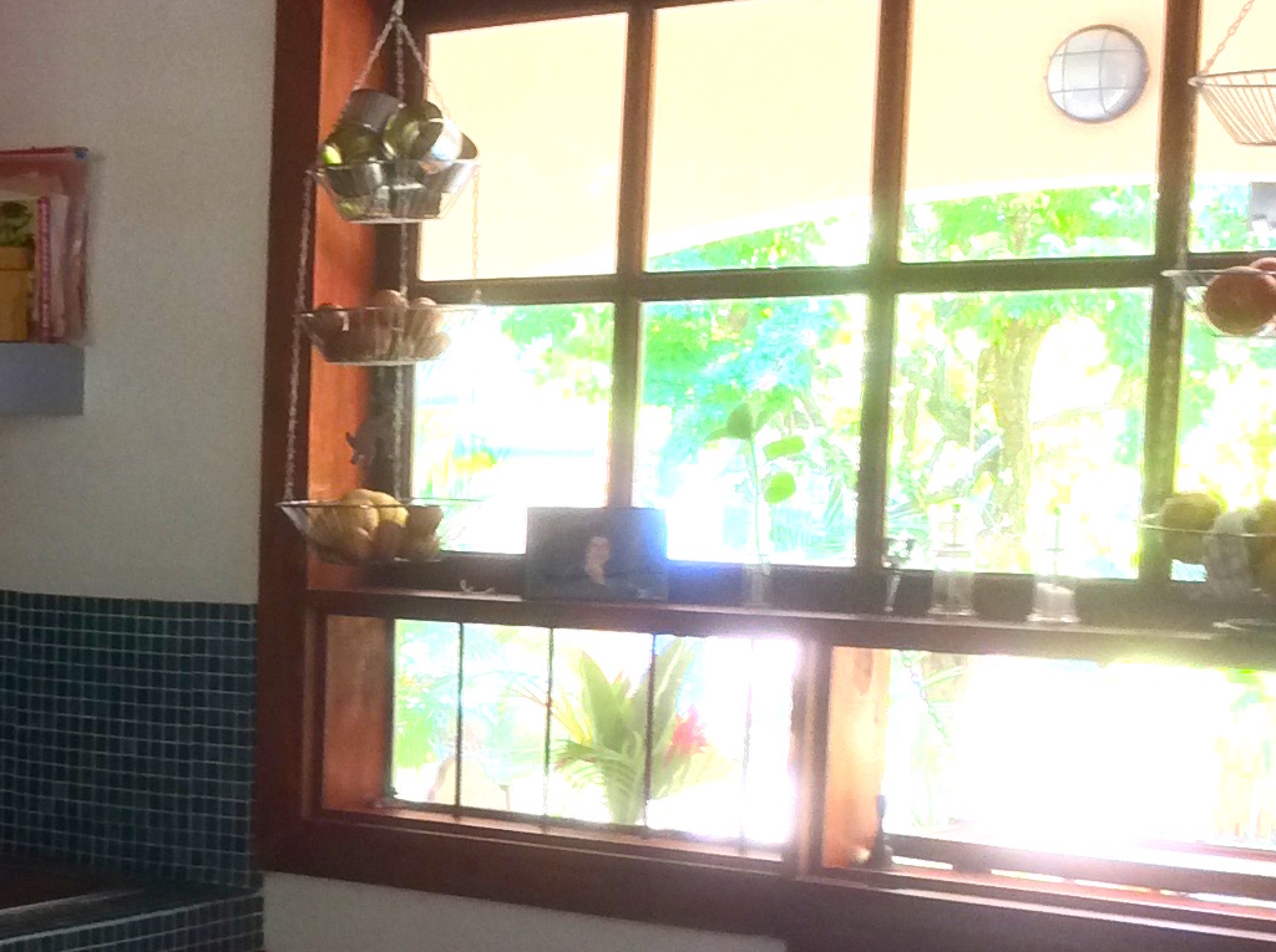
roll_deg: +0.9
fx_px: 2982
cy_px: 673
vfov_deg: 18.1
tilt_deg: -7.0
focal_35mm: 81
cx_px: -166
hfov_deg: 22.6
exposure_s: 1/24
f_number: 2.4
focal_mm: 3.3
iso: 100
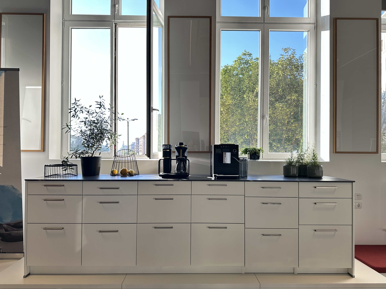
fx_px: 279
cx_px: 192
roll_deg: -0.1
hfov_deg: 69.4
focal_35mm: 25
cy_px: 147
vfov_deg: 54.9
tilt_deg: +0.2
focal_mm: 6.86
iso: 80
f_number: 1.78
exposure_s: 1/296
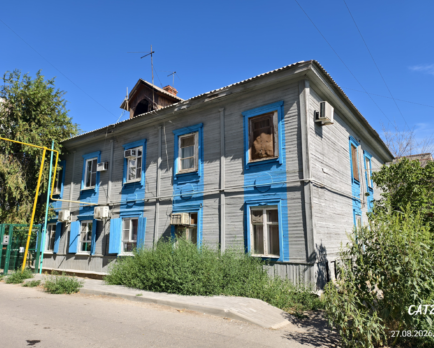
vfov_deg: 58.8
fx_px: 308
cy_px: 174
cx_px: 227
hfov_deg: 70.2
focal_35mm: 24
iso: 72
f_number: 1.57
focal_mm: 6.54
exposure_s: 1/1718
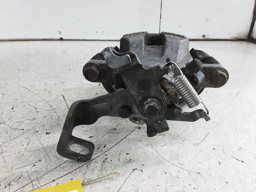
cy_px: 96
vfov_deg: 51.4
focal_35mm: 27
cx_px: 128
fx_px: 200
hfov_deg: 65.3
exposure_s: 1/50
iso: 200
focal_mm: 2.91
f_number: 1.9
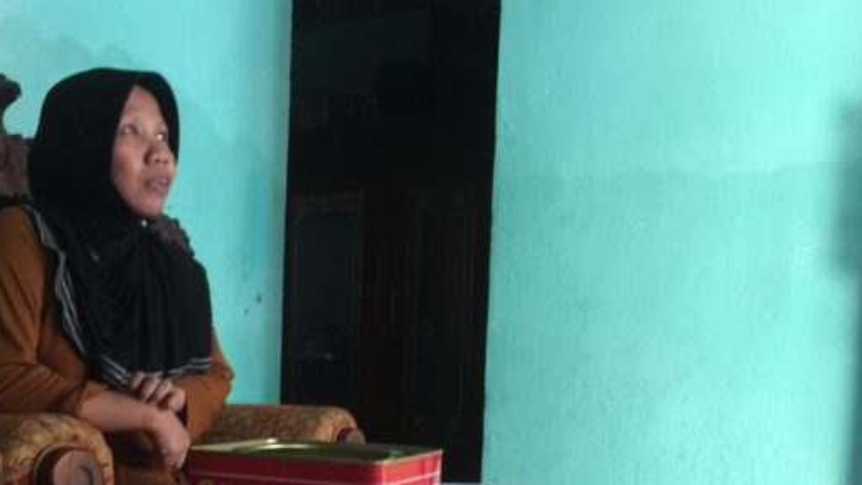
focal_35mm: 41
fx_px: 937
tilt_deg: -2.8
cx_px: 377
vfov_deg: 28.2
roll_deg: -2.0
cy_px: 406
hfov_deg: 49.3
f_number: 2.2
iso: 100
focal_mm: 4.15
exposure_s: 1/17
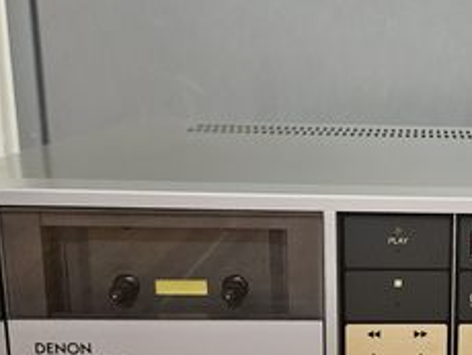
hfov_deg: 29.9
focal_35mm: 60
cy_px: 246
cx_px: 474
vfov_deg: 24.3
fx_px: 819
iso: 800
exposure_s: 1/50
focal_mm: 5.4
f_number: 1.8
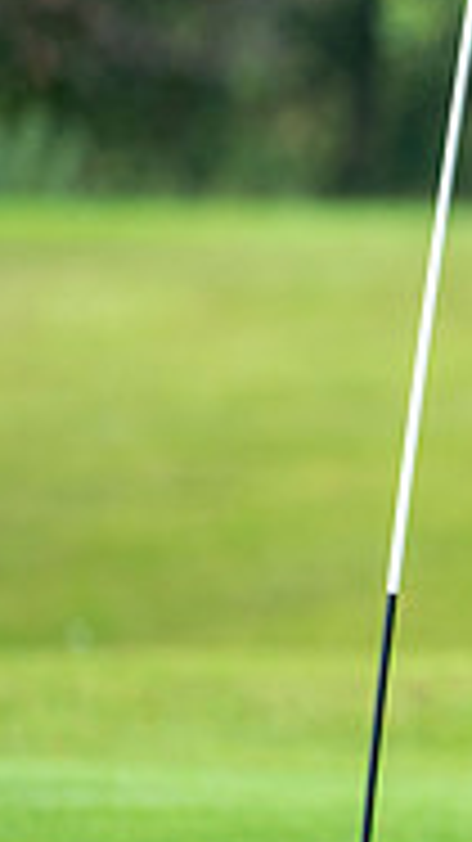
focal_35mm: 973
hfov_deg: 1.2
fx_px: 21679
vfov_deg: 2.2
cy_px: 405
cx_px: 1151
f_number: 4
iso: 250
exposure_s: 1/640
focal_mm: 300
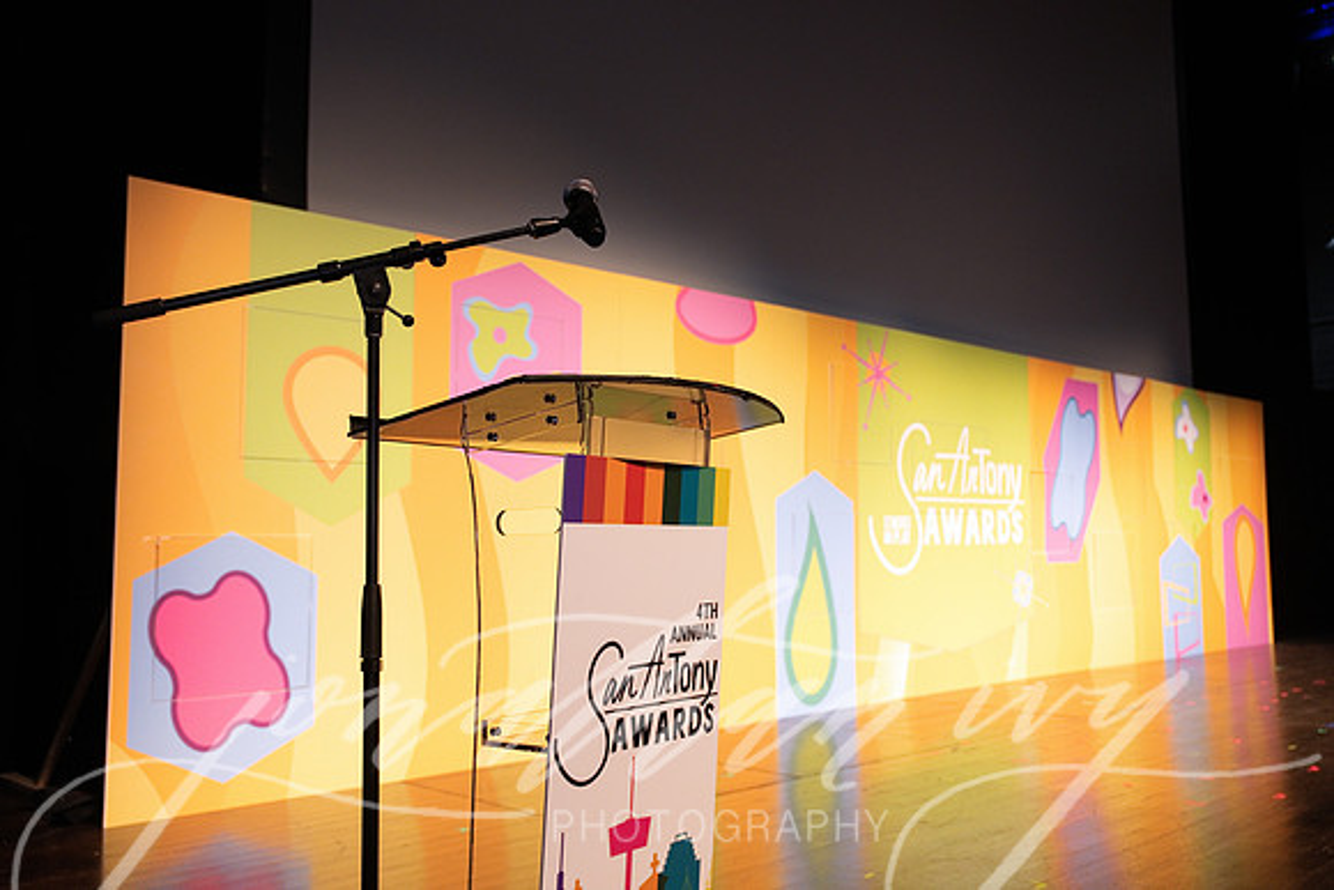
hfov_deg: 59.5
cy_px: 445
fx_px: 1167
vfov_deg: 41.7
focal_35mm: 32
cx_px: 667
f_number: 4
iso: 1600
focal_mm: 31.5
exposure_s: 1/200
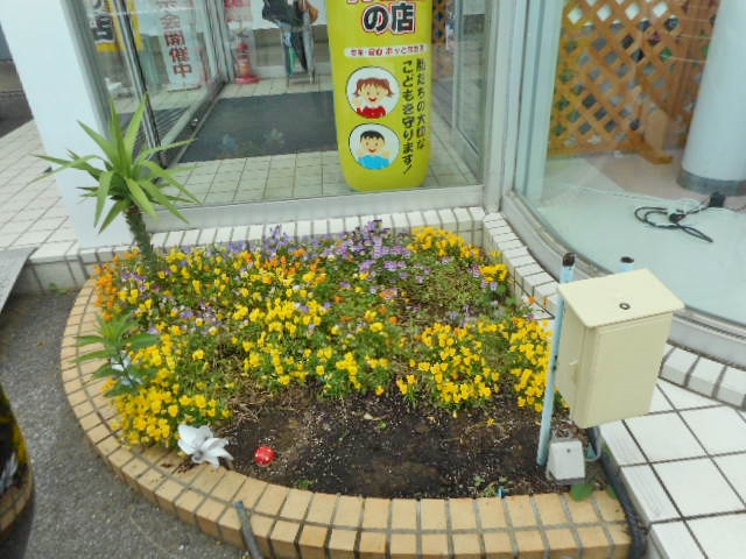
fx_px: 539
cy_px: 280
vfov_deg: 54.9
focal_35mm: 25
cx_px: 373
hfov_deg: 69.4
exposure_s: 1/200
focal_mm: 4.5
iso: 80
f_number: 3.7
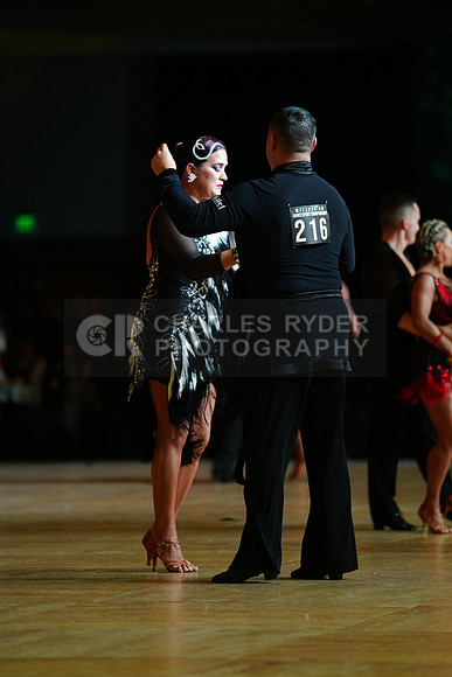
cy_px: 338
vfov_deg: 10.3
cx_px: 226
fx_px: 3764
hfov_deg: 6.9
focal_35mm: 200
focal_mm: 200
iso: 2000
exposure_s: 1/320
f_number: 2.8
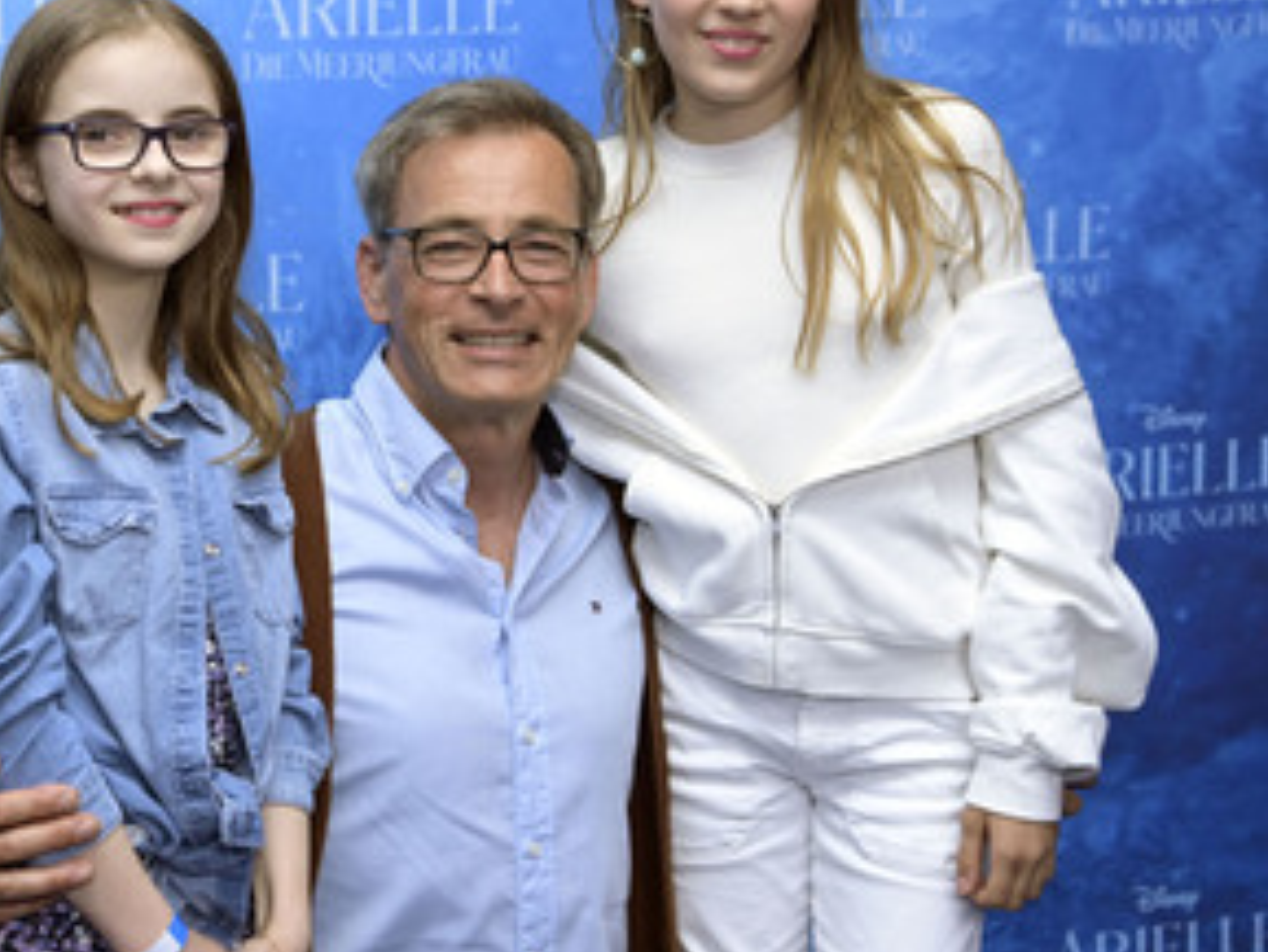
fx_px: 3958
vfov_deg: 13.7
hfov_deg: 18.2
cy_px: 430
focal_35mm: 108
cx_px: 450
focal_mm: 72
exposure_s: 1/250
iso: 2000
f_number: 5.6
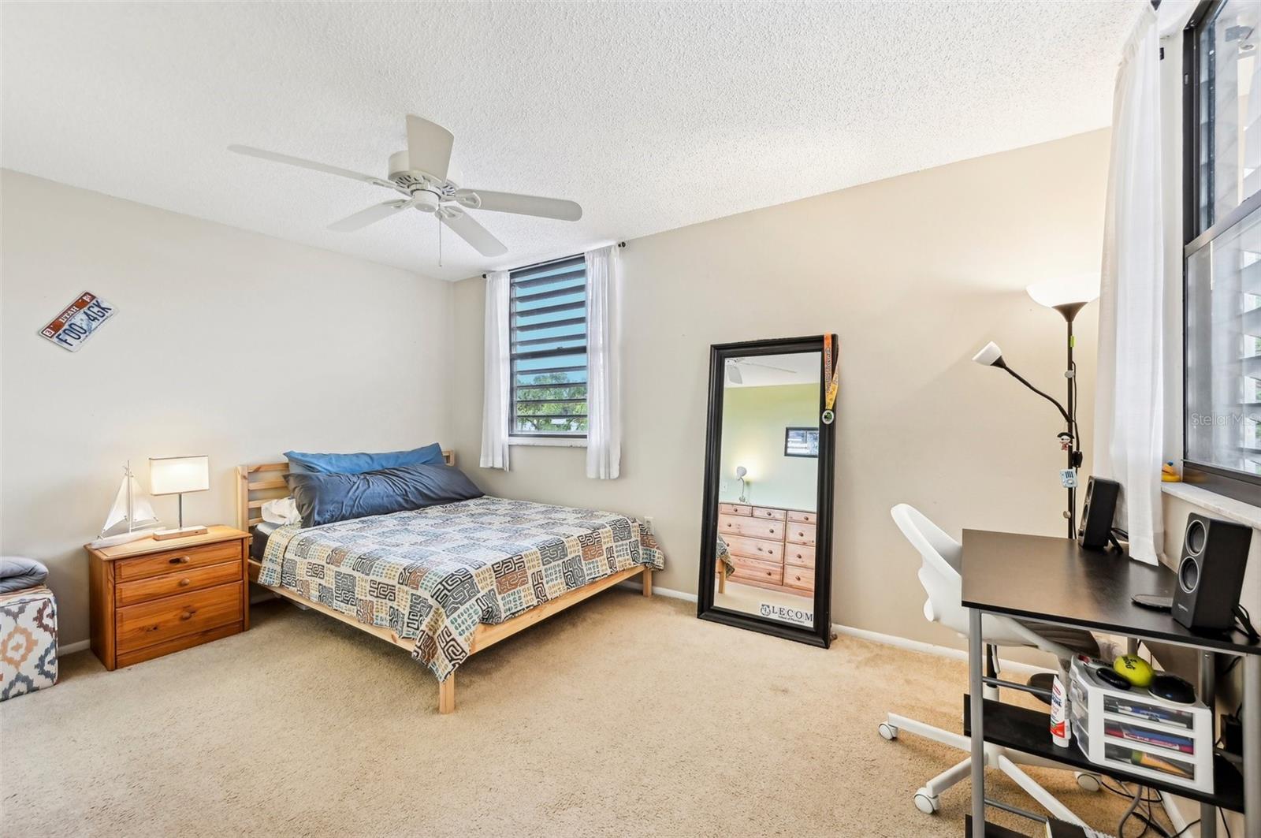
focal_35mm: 14
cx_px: 630
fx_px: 490
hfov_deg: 104.3
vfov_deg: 81.1
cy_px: 419
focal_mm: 14
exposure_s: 1/15
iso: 400
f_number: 8
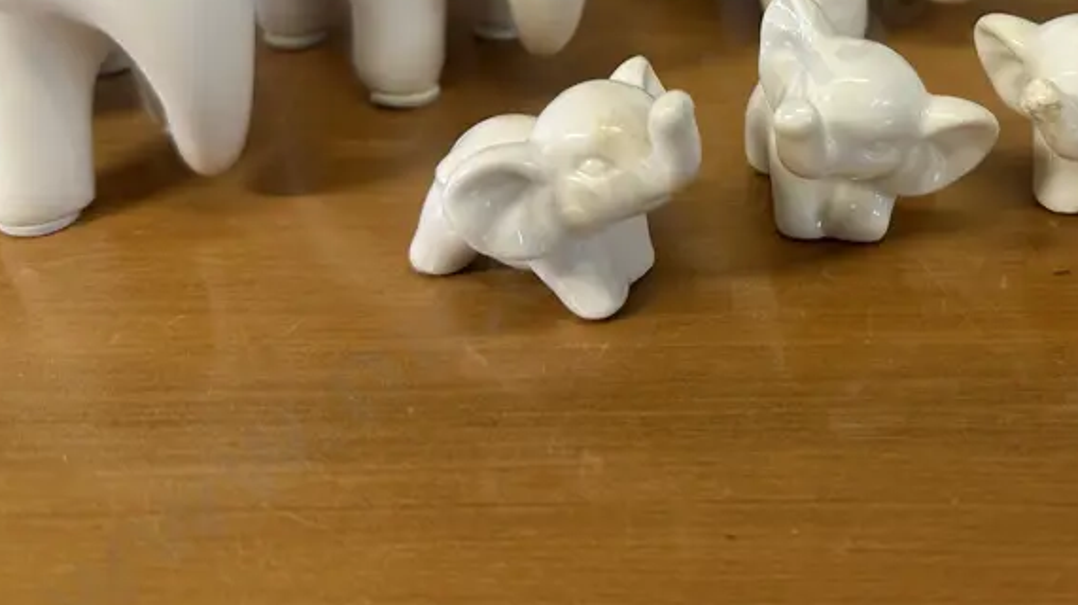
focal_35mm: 47
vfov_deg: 24.5
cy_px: 40
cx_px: 826
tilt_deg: -23.9
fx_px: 1343
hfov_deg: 42.2
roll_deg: +1.0
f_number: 1.78
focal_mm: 6.86
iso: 125
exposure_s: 1/50
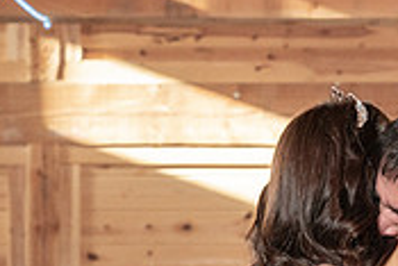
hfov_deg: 8.1
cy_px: 379
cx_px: 382
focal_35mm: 254
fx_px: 2810
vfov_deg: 5.4
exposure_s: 1/200
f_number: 5.6
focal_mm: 70
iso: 2000
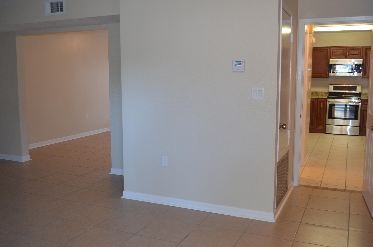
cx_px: 186
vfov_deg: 36.7
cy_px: 124
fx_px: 372
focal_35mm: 36
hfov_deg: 53.2
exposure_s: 1/60
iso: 720
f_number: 4
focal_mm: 24
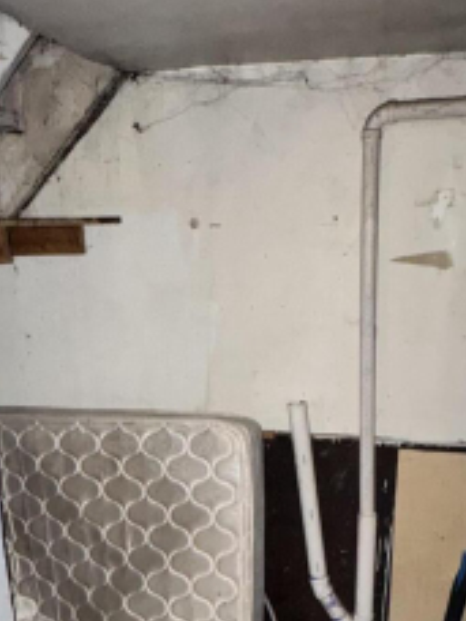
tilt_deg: -23.4
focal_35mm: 41
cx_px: 218
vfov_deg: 42.9
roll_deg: +0.9
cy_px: 527
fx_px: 736
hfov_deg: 35.1
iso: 320
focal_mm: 2.22
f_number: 2.2
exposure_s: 1/24
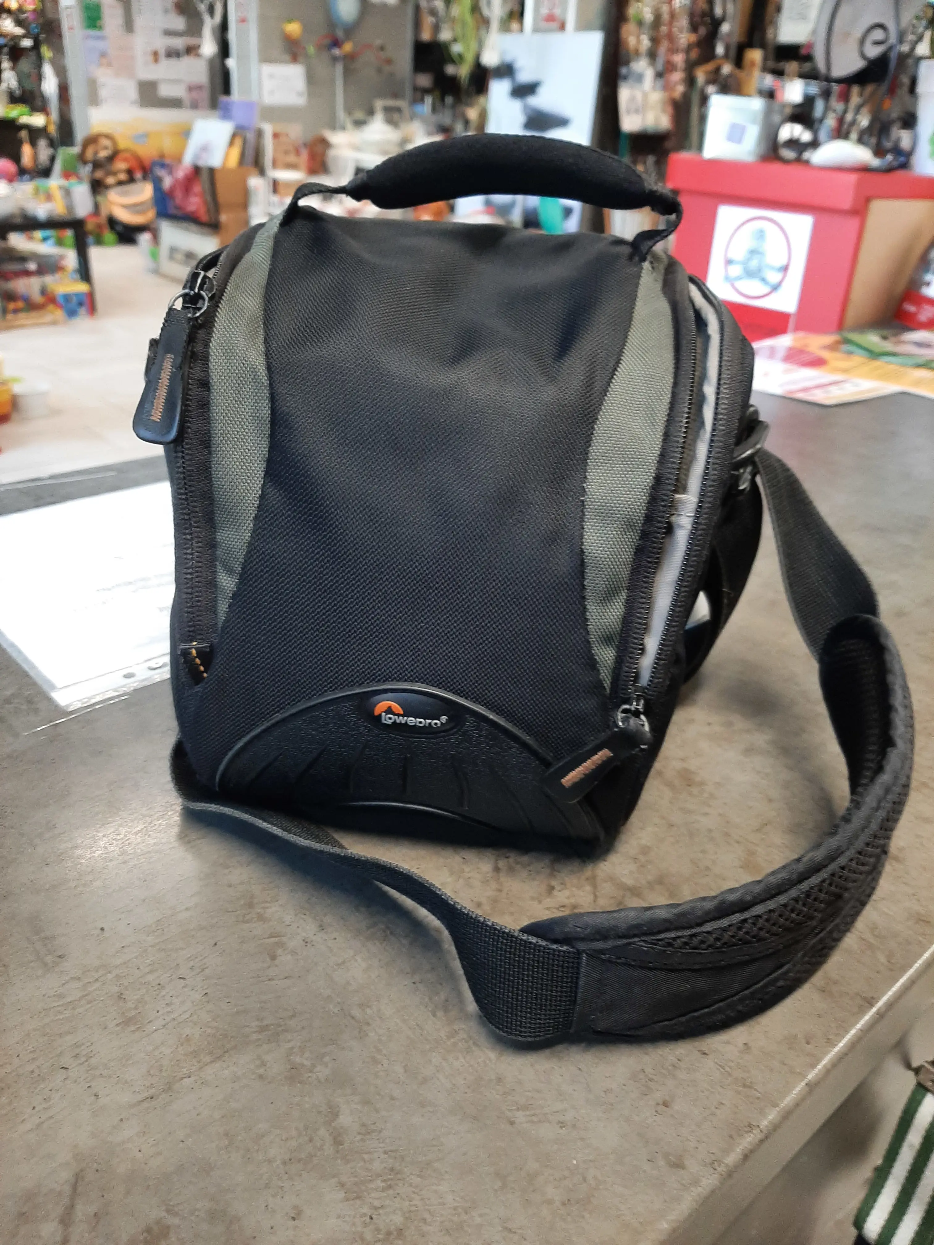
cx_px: 467
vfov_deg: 67.3
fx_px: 935
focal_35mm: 26
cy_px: 622
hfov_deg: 53.1
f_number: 1.7
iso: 125
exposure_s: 1/50
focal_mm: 3.93
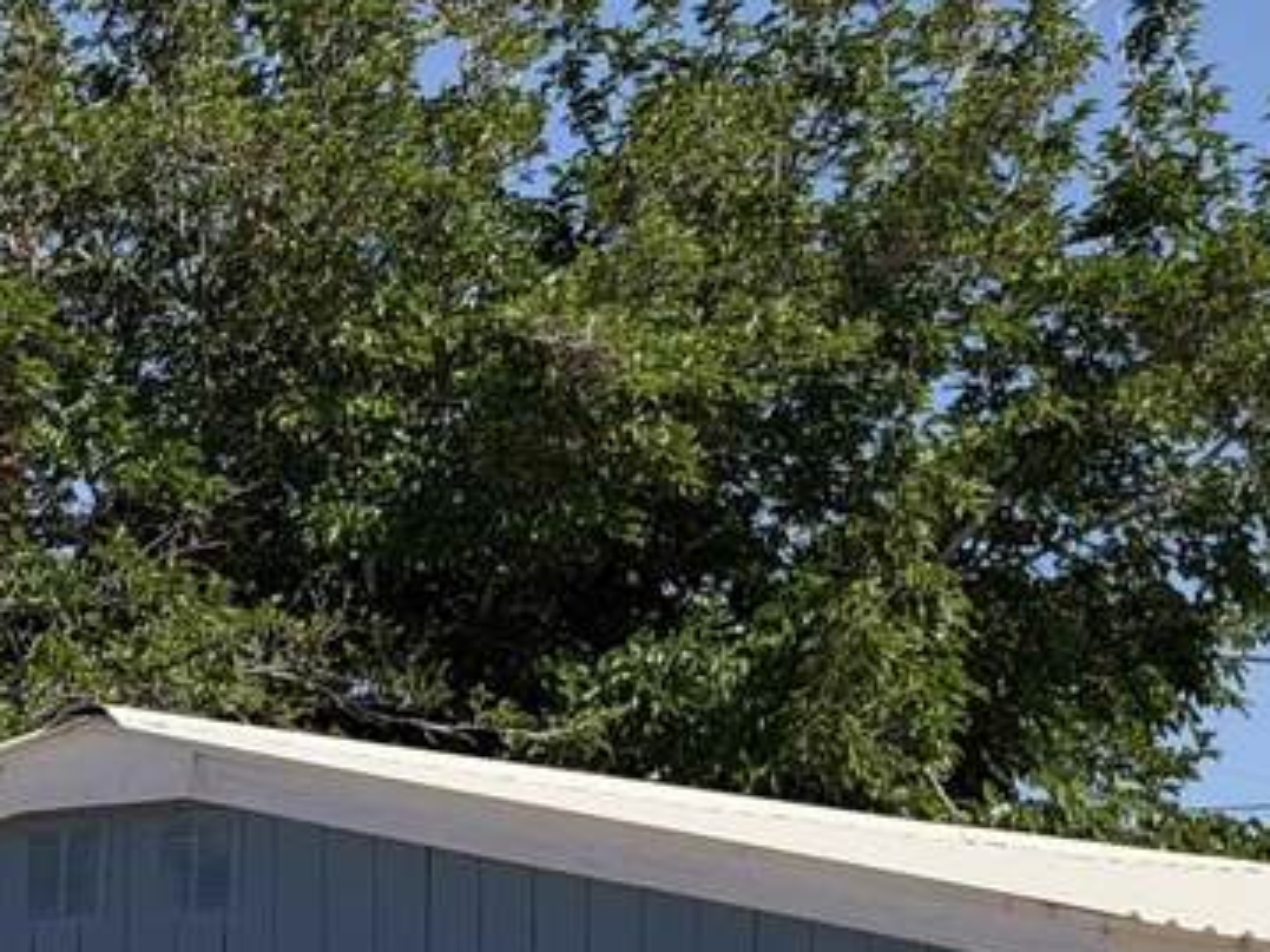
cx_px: 1189
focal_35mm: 171
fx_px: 6272
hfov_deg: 11.5
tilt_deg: +2.8
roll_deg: -0.7
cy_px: 1104
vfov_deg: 8.6
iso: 64
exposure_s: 1/6024
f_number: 1.78
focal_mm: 6.76
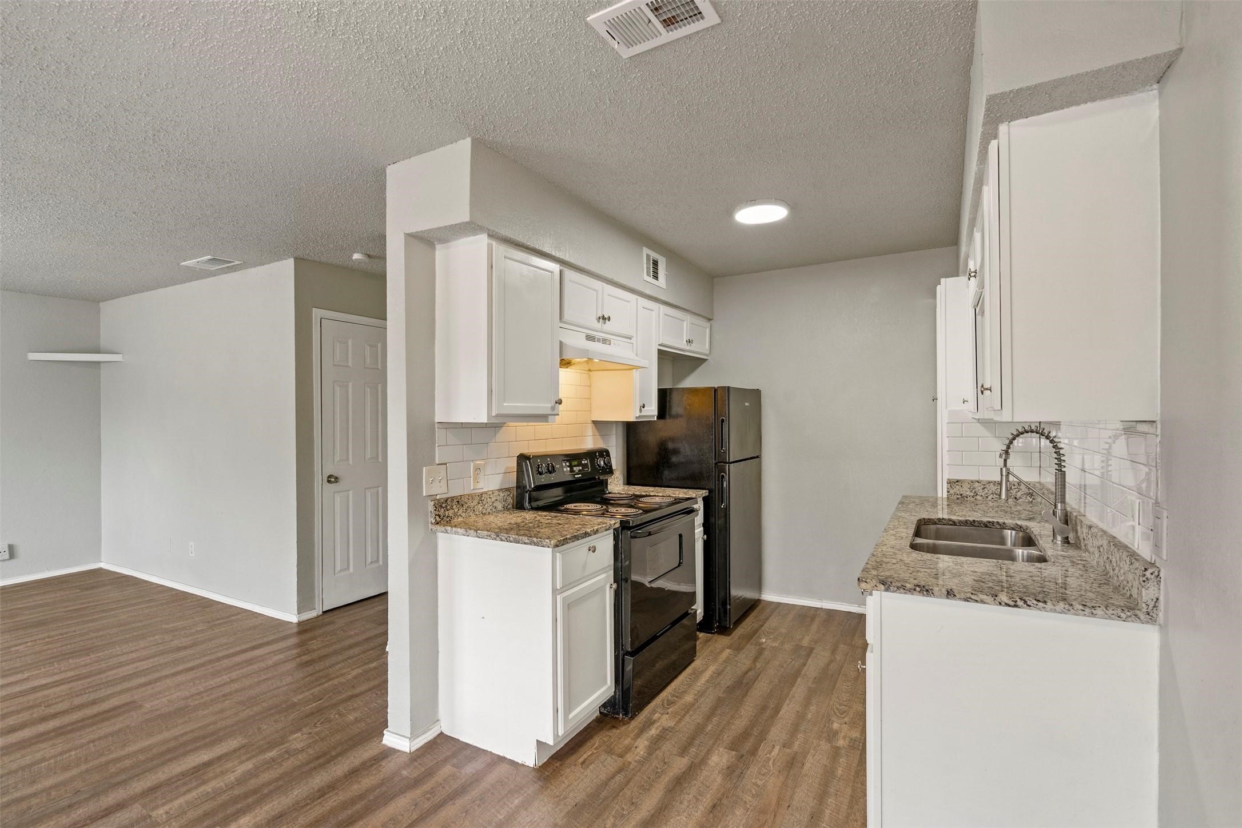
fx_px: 552
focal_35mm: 16
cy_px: 414
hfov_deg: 96.7
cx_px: 621
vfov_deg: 73.7
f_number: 8
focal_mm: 16
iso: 400
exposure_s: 1/3
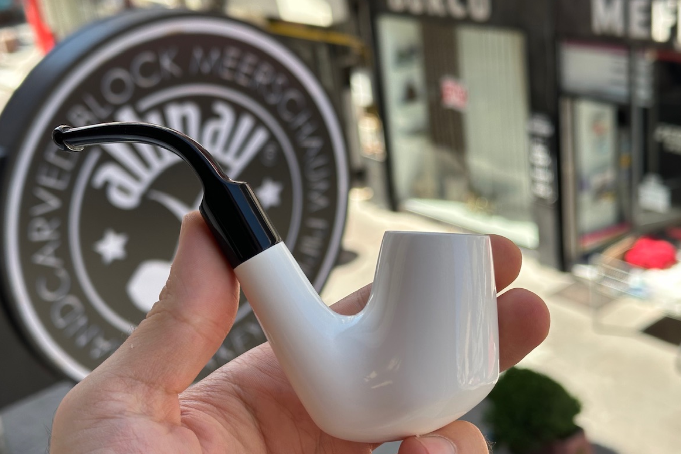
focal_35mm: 55
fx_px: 1040
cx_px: 355
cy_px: 264
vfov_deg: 24.6
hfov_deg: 36.2
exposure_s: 1/919
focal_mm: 6.86
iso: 64
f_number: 1.78
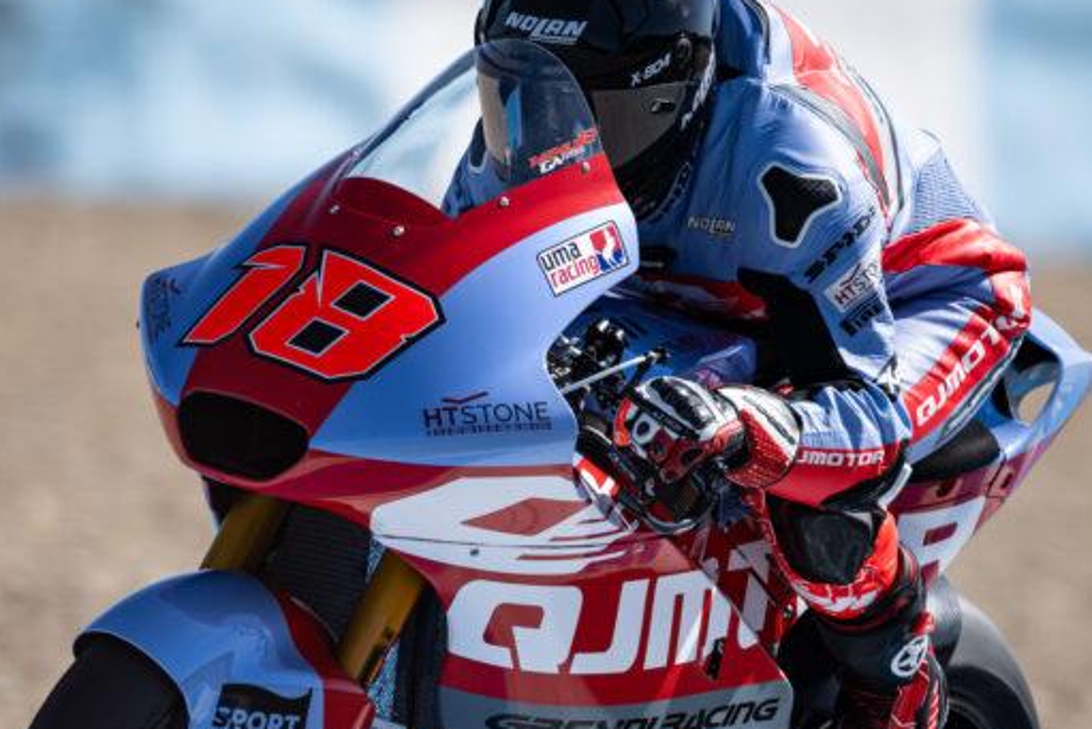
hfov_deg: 2.1
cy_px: 499
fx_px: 30401
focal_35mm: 1002
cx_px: 536
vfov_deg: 1.4
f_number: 5
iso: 200
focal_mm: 500
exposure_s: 1/1600
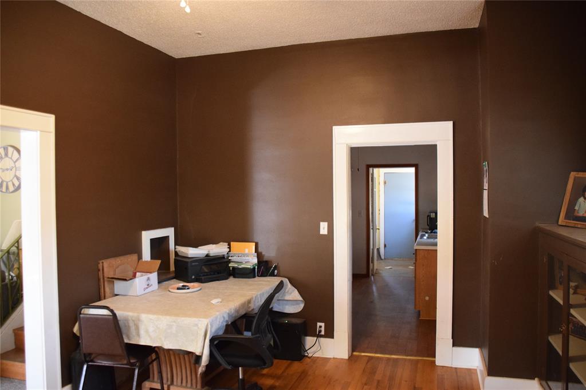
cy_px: 195
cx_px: 293
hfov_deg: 67.4
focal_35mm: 27
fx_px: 439
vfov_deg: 47.9
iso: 3200
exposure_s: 1/100
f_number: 3.5
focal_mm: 18
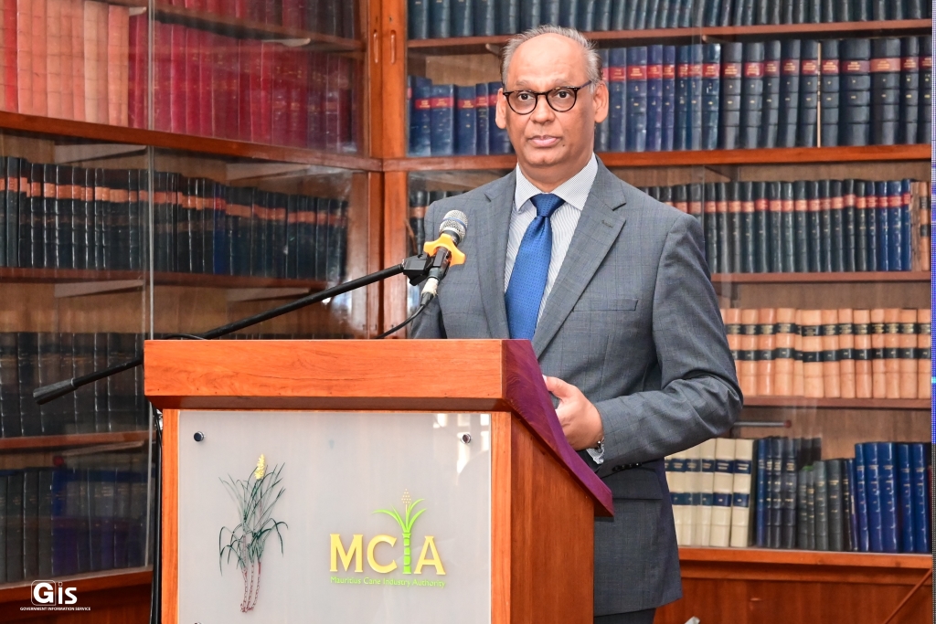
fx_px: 1820
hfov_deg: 28.8
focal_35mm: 70
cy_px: 312
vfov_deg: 19.5
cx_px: 468
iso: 6400
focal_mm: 70
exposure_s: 1/160
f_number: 7.1
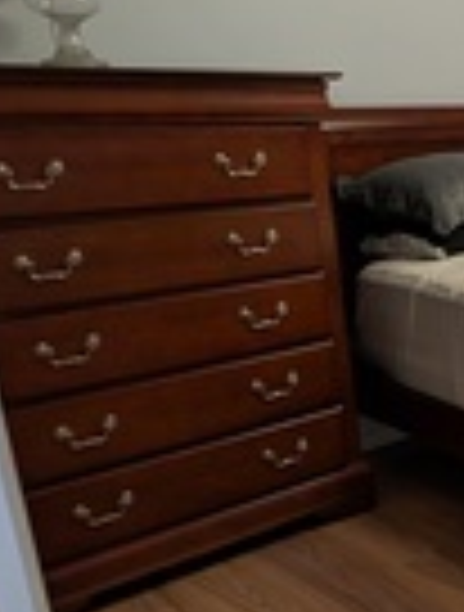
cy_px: 346
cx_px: 761
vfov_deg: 42.7
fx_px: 782
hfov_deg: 23.4
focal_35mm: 44
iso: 90
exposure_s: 1/40
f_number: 1.7
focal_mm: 2.02
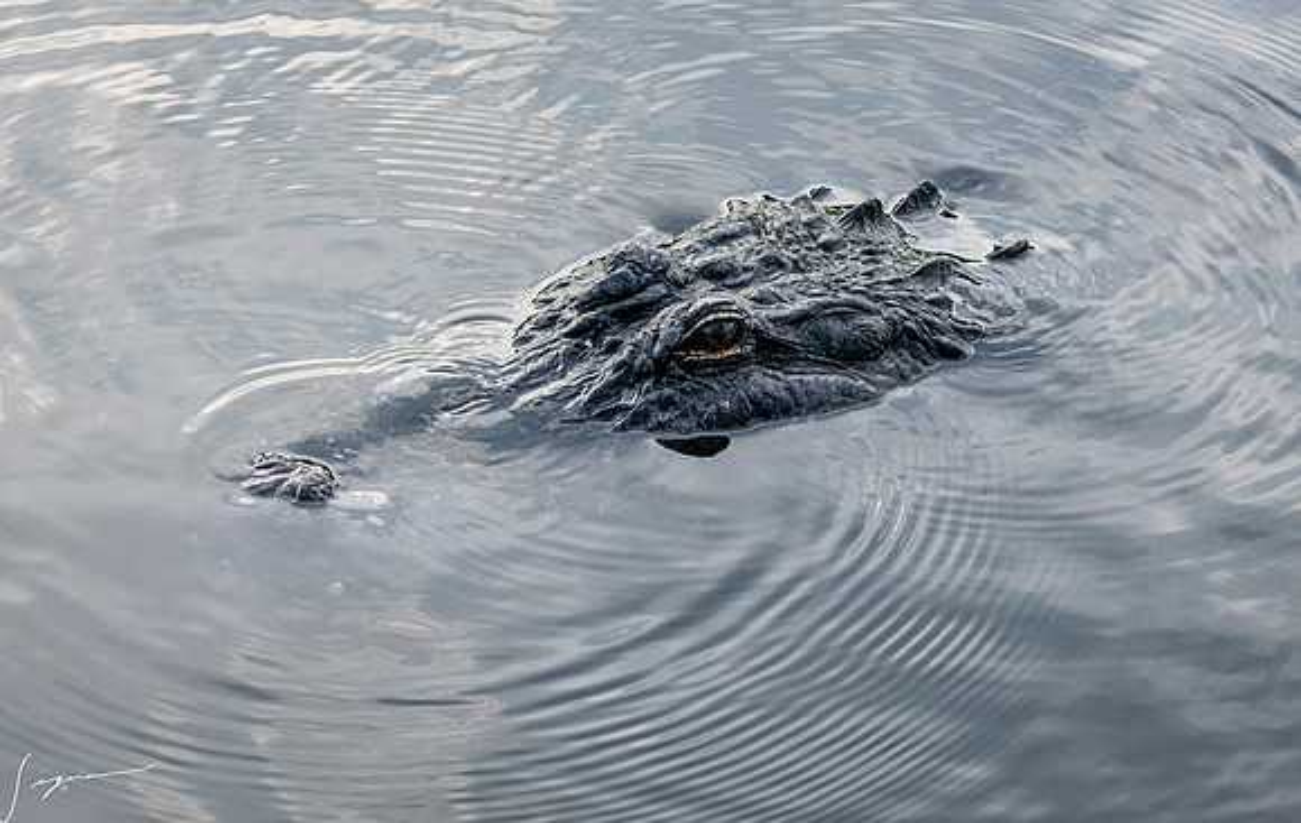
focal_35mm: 220
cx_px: 696
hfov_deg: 9.5
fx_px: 7810
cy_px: 320
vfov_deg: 6.0
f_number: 8
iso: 2500
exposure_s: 1/1000
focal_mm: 135
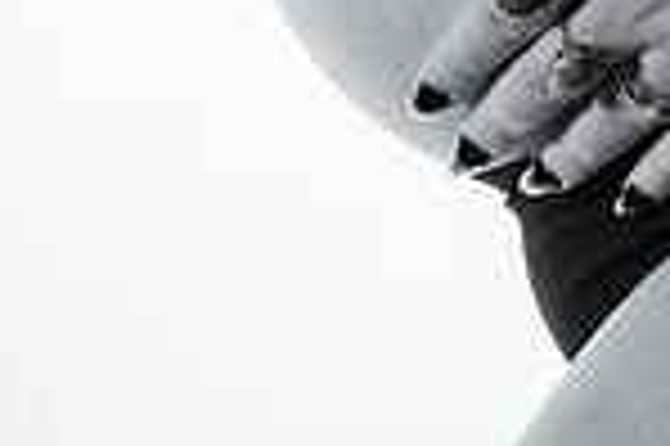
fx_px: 3625
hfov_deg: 10.6
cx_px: 283
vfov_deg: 6.8
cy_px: -401
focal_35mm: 195
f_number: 7.1
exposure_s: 1/125
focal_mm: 50
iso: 100
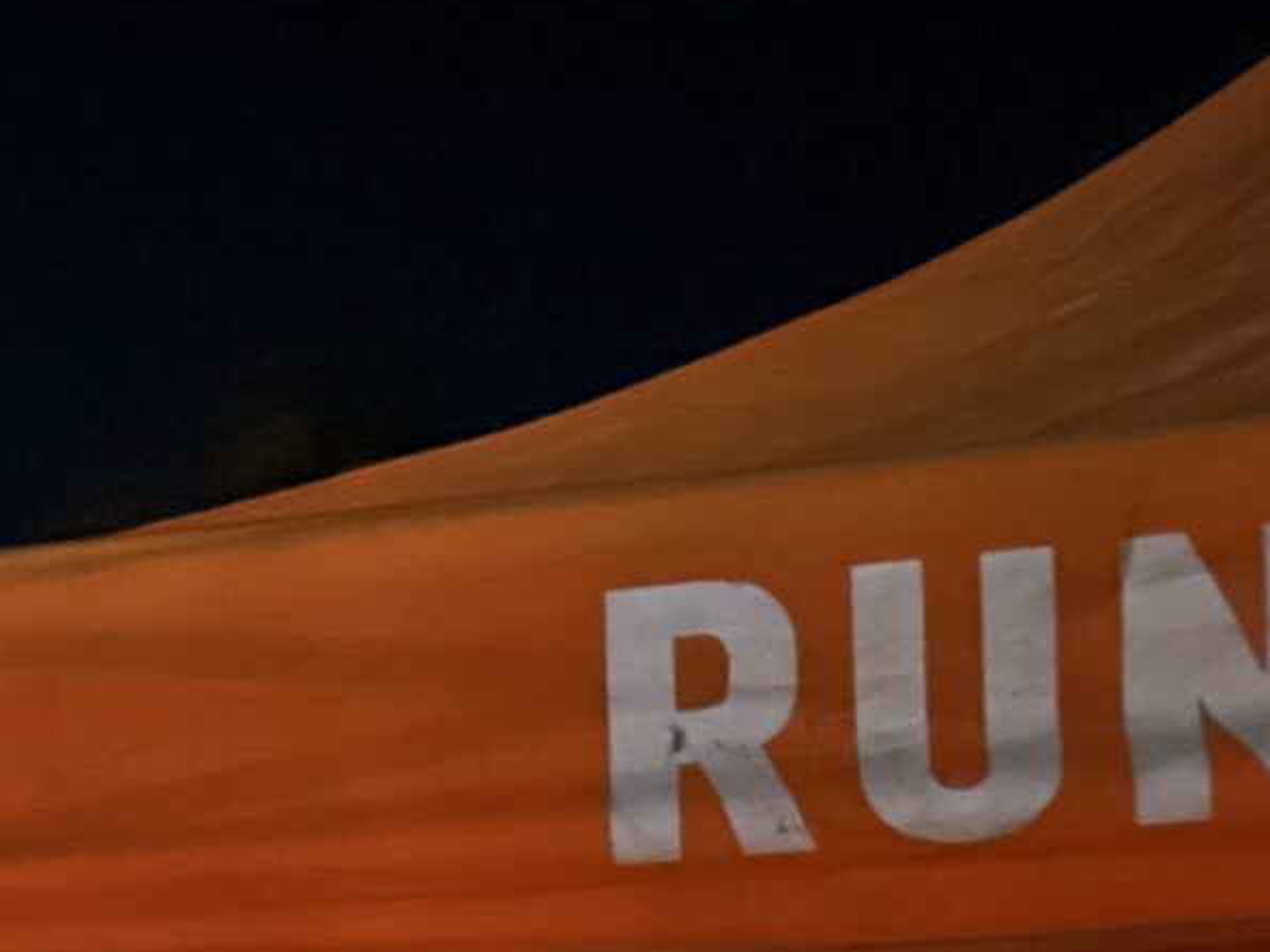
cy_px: 1156
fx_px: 2861
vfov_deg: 17.9
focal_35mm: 78
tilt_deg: +5.7
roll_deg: +2.6
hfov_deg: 21.9
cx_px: -484
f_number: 1.78
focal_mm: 6.86
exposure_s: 1/5
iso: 6400
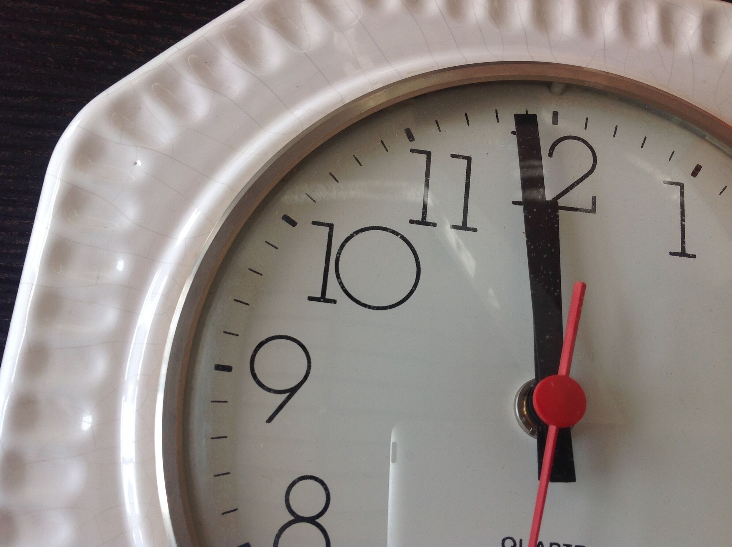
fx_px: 739
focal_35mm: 35
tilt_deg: -72.3
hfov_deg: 52.7
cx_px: 366
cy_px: 274
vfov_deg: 40.6
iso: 50
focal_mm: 4.28
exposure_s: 1/170
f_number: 2.4
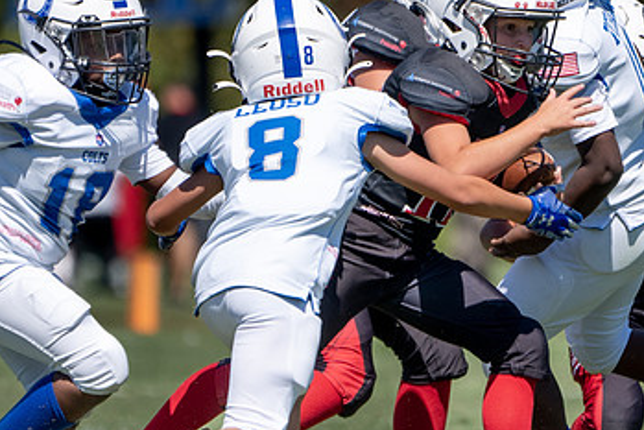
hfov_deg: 1.8
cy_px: 188
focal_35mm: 1134
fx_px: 20293
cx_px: 487
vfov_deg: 1.2
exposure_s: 1/1250
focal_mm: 400
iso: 200
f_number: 5.6
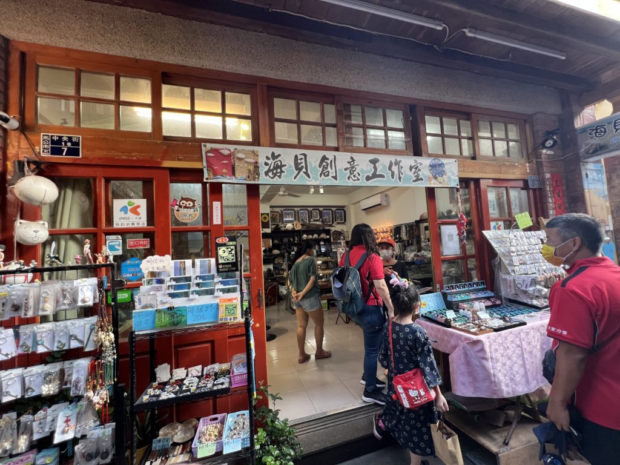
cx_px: 310
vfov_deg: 89.9
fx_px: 233
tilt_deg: +5.3
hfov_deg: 106.2
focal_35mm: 13
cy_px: 232
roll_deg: +4.9
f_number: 1.8
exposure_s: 1/120
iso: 160
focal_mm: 1.57
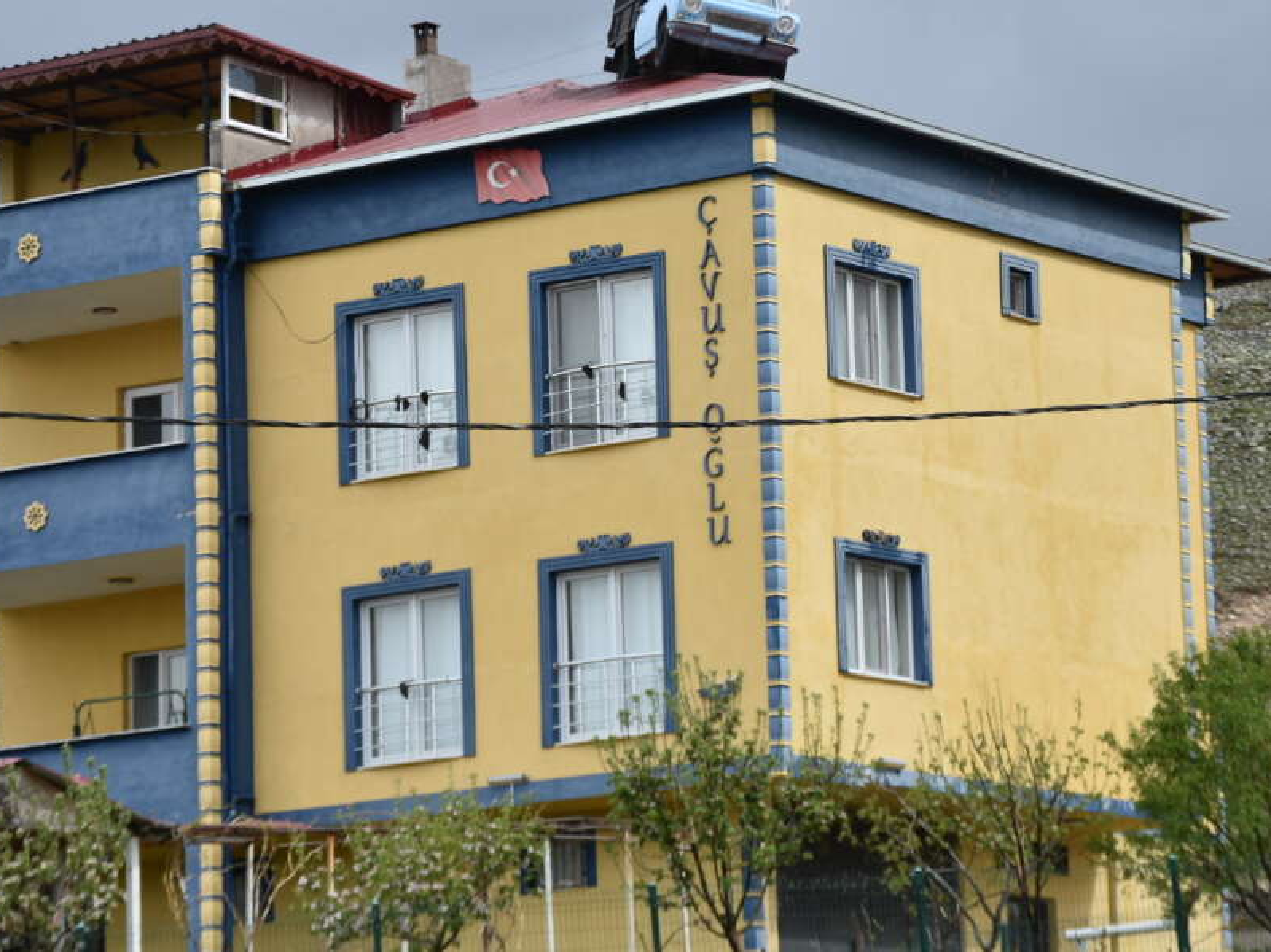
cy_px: 437
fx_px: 5946
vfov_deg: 9.2
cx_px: 718
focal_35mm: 162
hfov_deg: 12.2
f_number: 8
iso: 250
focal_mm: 70
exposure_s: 1/500
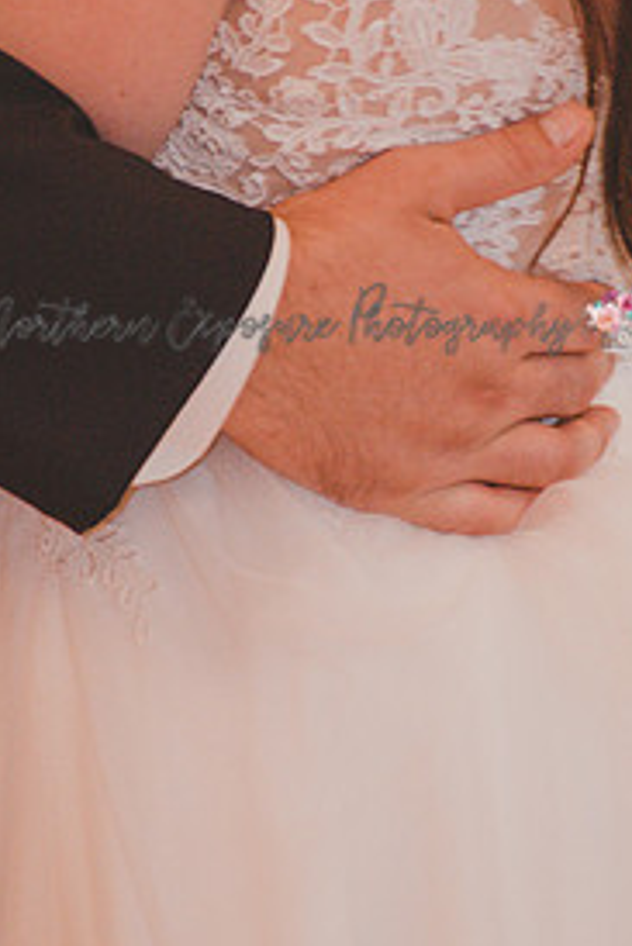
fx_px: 19408
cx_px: 449
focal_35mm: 738
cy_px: 456
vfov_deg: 2.8
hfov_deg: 1.9
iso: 1800
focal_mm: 300
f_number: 6.3
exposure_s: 1/60
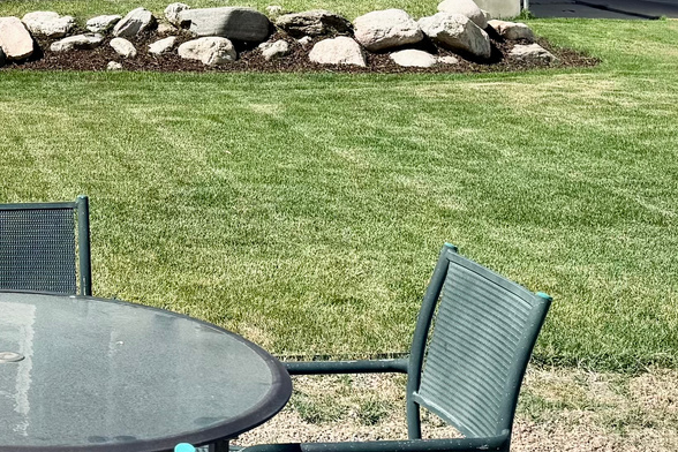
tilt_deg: +1.0
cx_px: -56
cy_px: -122
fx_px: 1638
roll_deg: -0.4
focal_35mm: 87
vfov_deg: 15.0
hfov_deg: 22.2
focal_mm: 6.76
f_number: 1.78
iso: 80
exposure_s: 1/4975
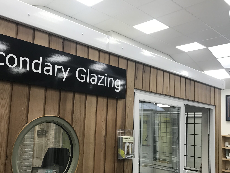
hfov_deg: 51.0
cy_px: 101
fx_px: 239
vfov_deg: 39.5
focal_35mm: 36
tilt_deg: +6.3
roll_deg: -2.1
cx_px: 91
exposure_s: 1/33
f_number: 1.8
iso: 25
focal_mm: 3.99
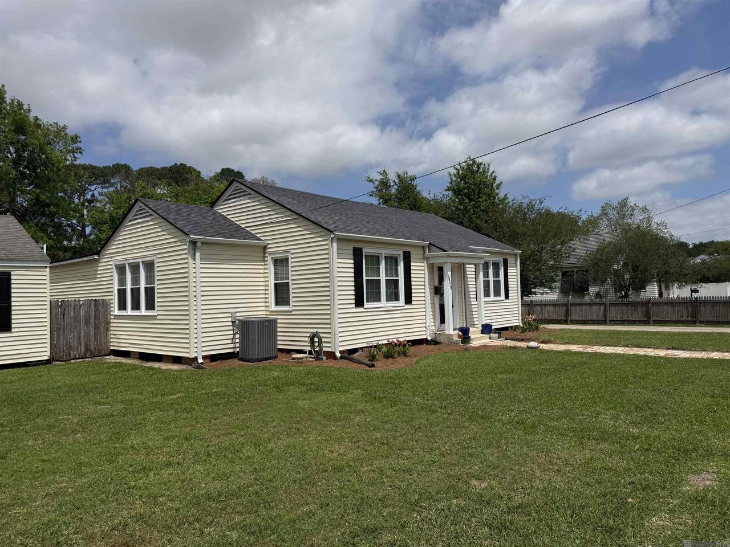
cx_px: 365
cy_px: 274
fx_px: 506
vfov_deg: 56.8
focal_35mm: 24
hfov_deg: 71.6
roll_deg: +0.7
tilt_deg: +2.7
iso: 80
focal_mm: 6.76
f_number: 1.78
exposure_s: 1/10309
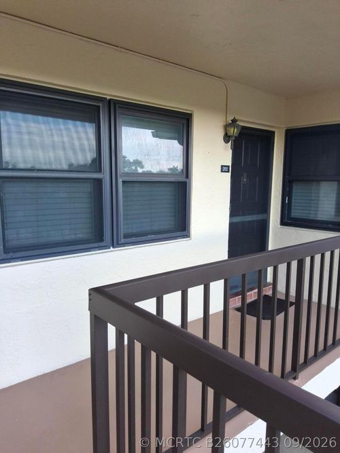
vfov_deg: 69.4
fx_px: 328
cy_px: 226
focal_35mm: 25
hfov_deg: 54.9
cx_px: 170
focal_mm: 3.08
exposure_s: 1/120
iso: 125
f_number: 2
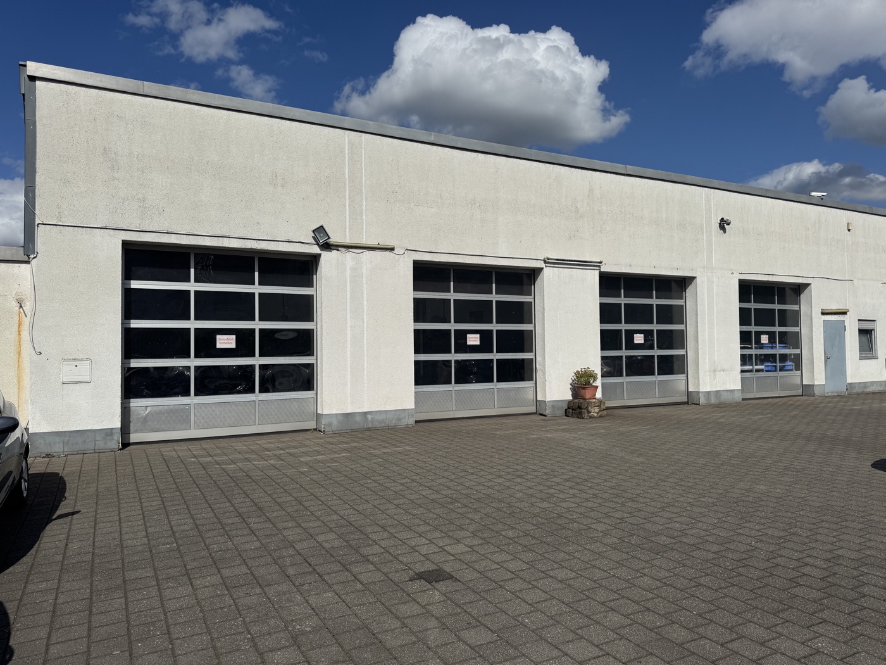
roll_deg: +0.8
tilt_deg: +1.8
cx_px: 443
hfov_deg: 71.6
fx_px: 614
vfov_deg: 56.8
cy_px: 332
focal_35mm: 24
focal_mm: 6.76
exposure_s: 1/12346
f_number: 1.78
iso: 64
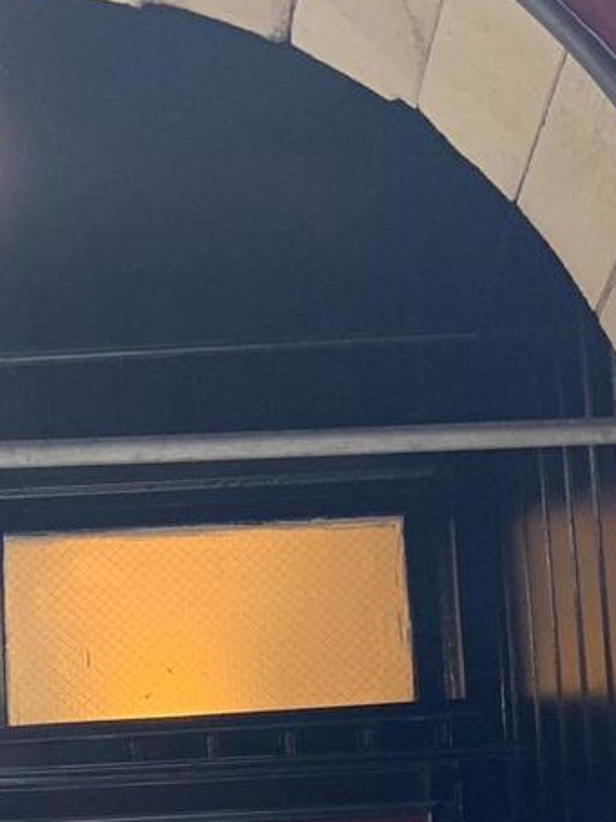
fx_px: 2090
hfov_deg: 16.1
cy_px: 1371
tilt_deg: +14.2
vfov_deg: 18.6
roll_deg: +0.5
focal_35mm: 88
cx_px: -112
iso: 50
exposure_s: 1/60
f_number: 1.8
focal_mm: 4.25
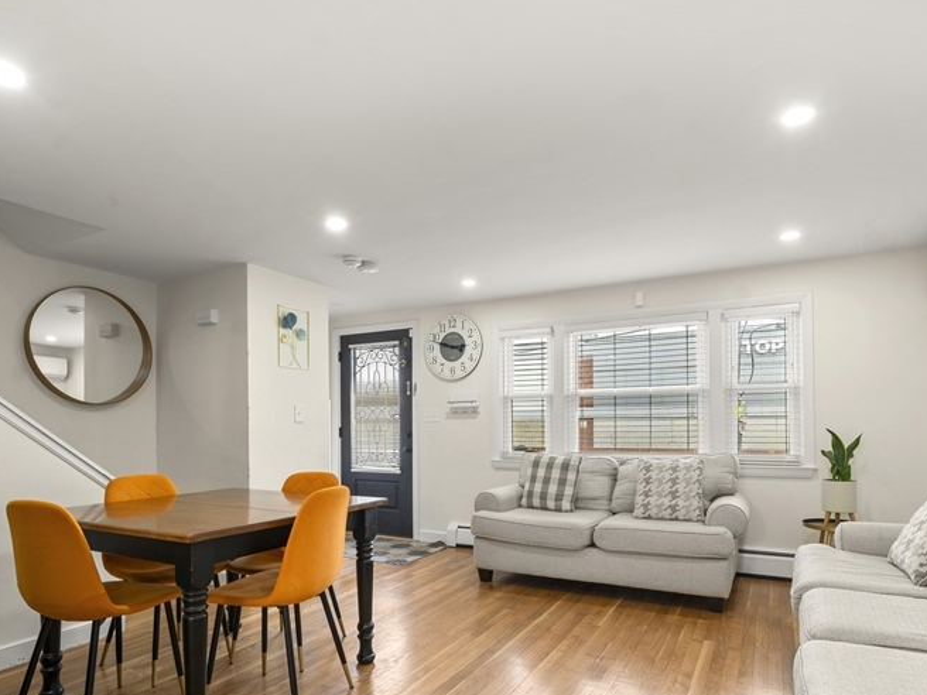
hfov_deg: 79.0
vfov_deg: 62.4
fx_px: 562
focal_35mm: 21
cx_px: 469
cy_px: 441
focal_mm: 14
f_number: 7.1
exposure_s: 1/8
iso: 320
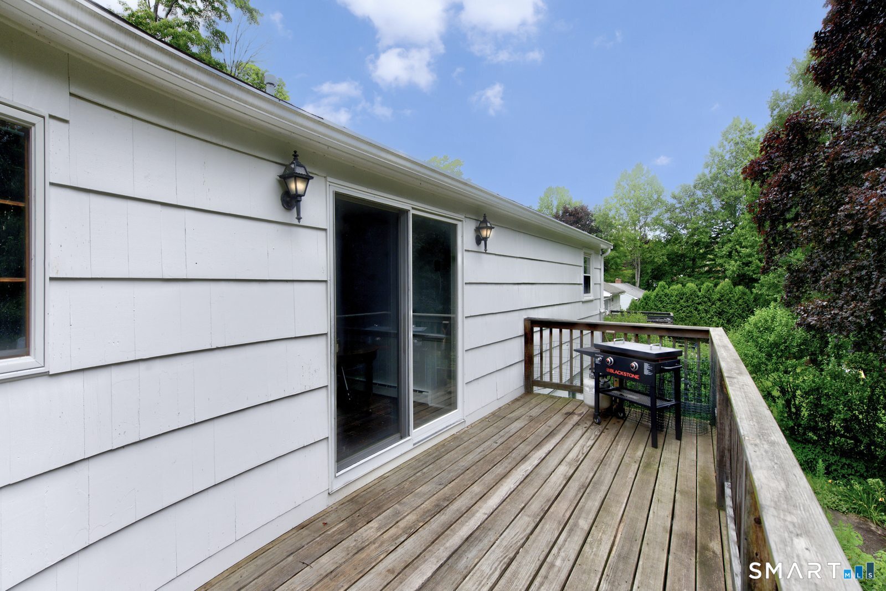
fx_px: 345
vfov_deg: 81.2
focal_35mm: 14
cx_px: 443
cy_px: 296
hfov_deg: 104.2
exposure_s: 1/640
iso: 200
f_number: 8
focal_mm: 14
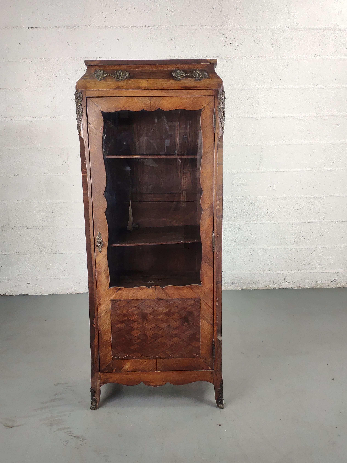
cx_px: 174
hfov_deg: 63.4
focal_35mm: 21
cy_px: 232
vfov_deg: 79.0
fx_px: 281
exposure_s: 1/100
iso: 353
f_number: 1.8
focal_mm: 4.22
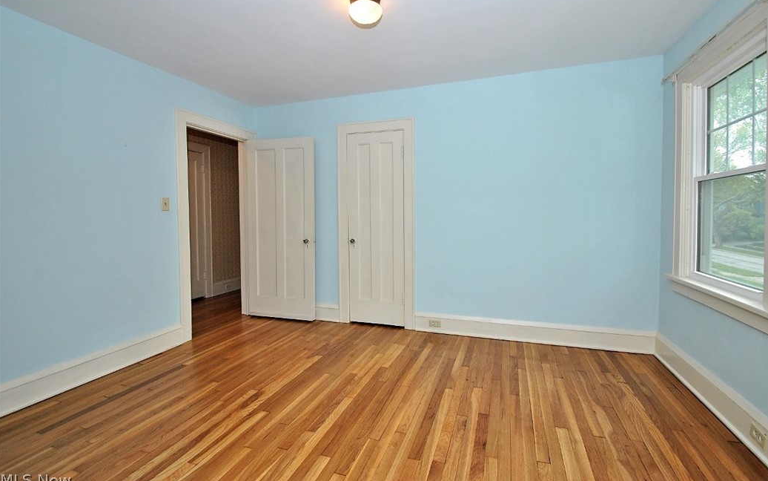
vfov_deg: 71.2
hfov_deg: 97.8
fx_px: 335
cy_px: 223
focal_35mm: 16
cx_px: 398
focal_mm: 10
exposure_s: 1/60
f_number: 10
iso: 400
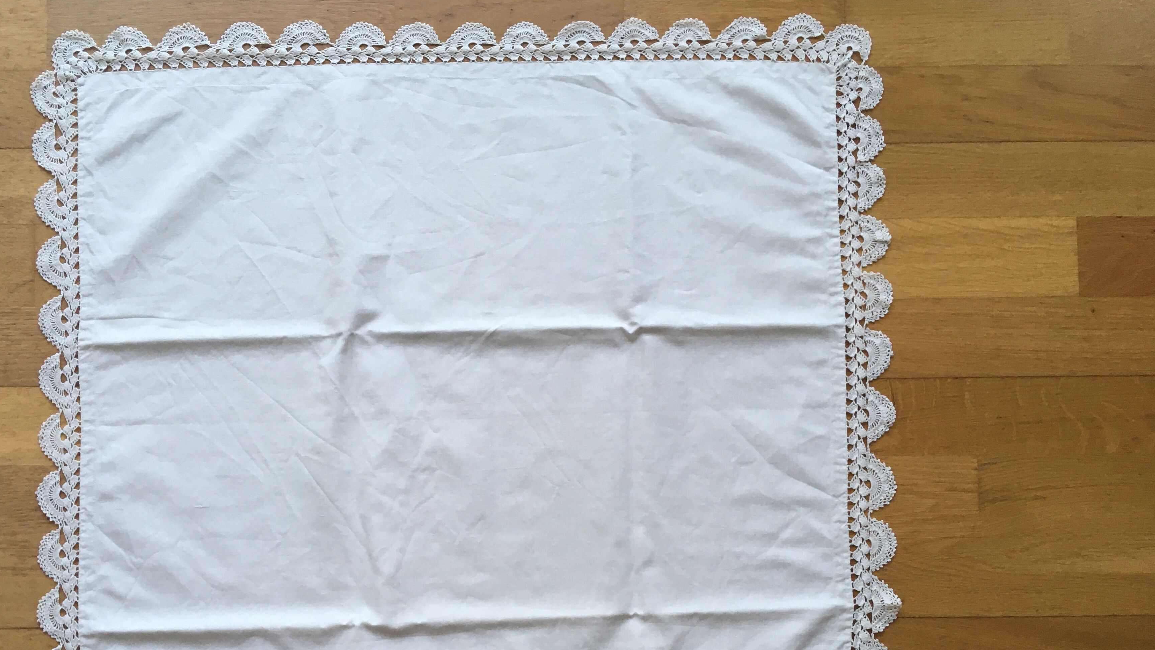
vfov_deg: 31.5
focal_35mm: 37
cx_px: 490
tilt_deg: -87.0
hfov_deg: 53.8
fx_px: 1133
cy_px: 471
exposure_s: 1/33
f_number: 2.2
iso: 32
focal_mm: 4.15
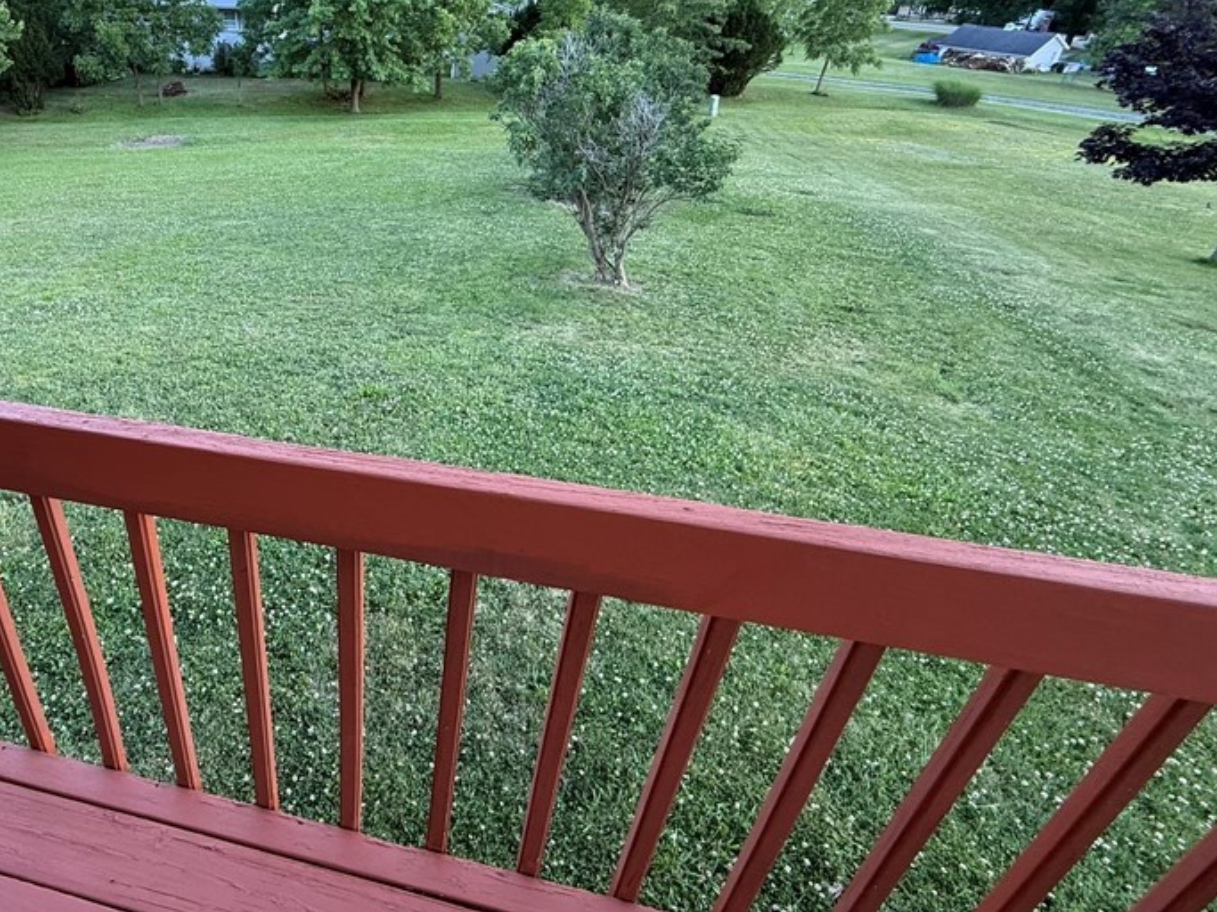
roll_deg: +0.8
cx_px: 344
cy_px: 315
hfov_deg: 74.8
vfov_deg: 62.1
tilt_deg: -29.2
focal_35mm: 21
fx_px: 738
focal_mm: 2.22
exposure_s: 1/99
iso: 100
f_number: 2.2
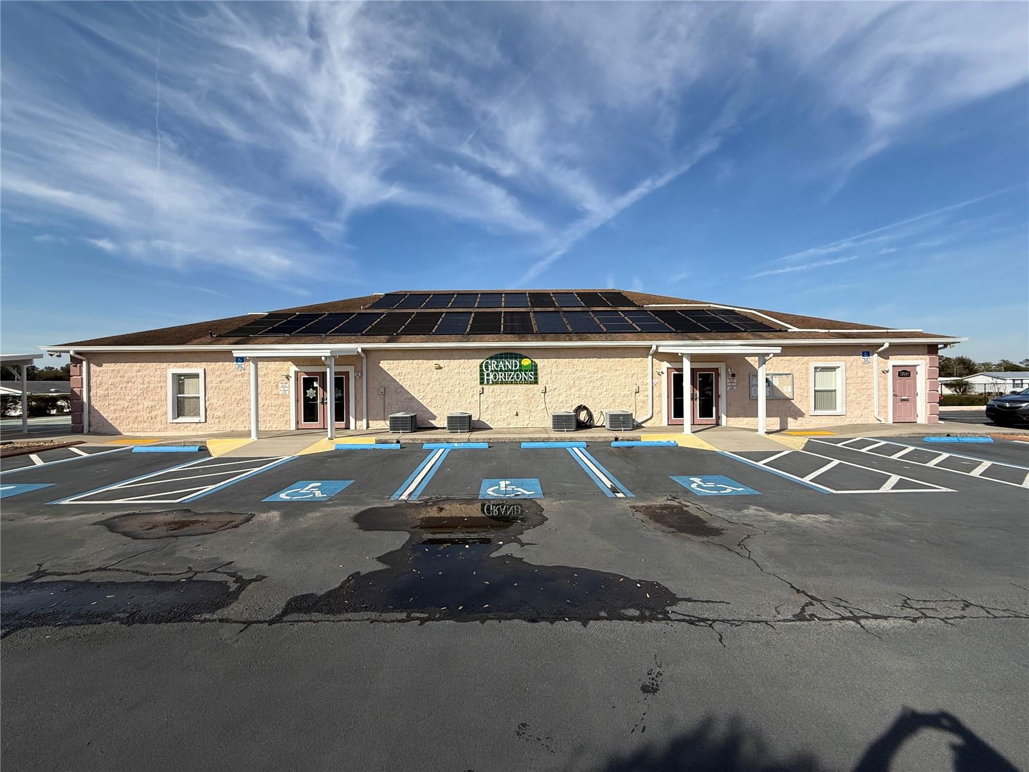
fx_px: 416
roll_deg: +0.7
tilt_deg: +0.5
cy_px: 386
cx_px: 514
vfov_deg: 85.7
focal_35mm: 14
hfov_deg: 102.1
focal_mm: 2.22
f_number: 2.2
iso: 50
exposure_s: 1/2717
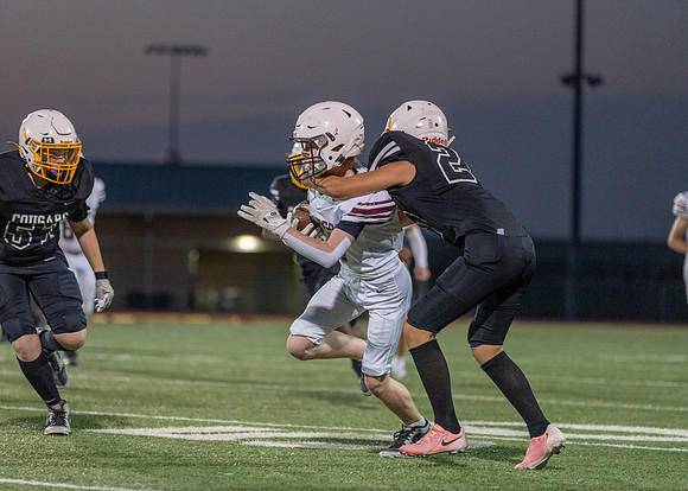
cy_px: 242
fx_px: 3345
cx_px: 310
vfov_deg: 8.4
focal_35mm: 171
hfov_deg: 11.7
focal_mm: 158
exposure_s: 1/1000
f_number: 2.8
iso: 1250
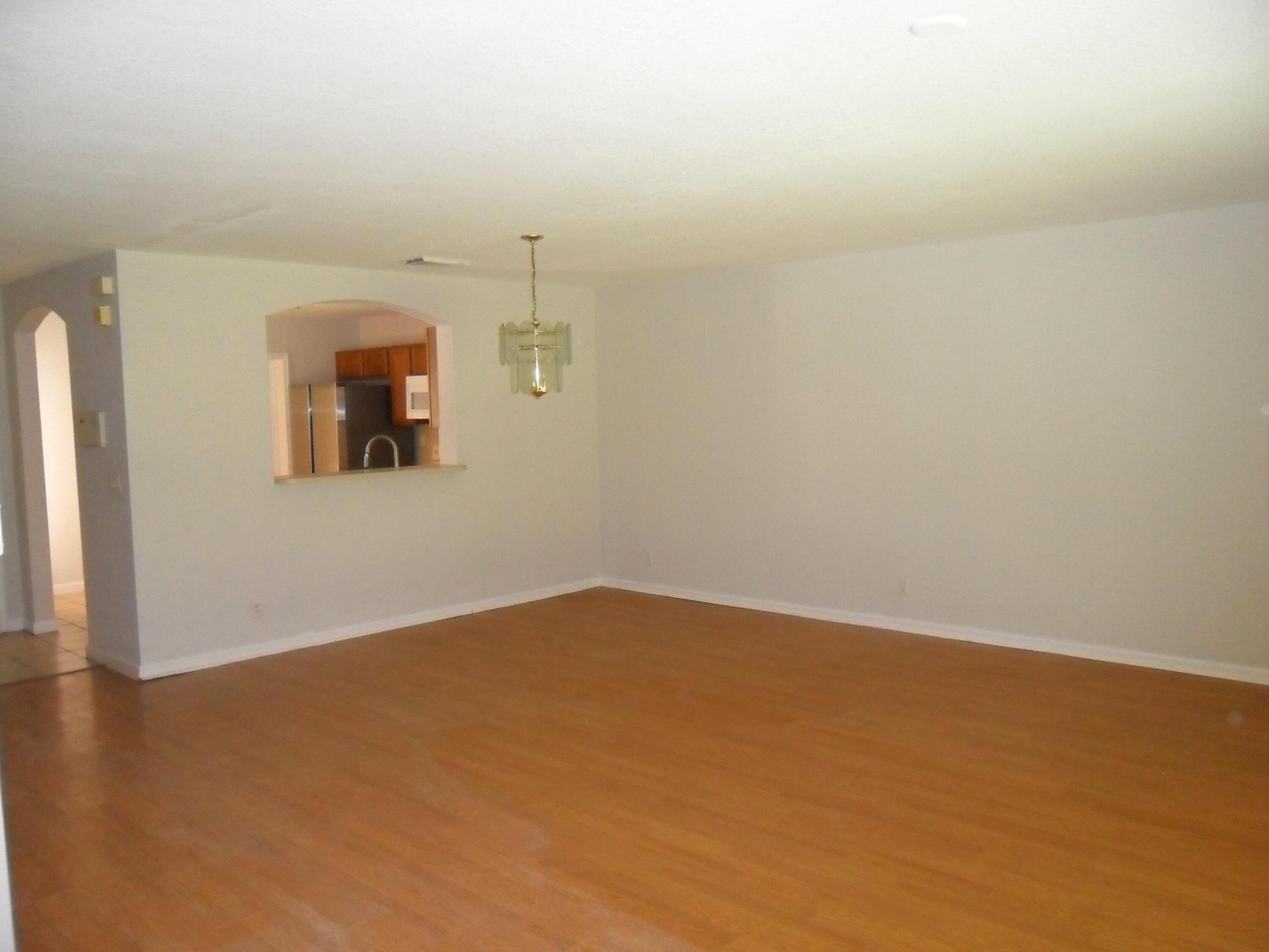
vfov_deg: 51.4
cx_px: 634
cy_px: 476
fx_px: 990
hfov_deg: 65.3
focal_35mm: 27
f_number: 3.5
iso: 400
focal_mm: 4.9
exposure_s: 1/45
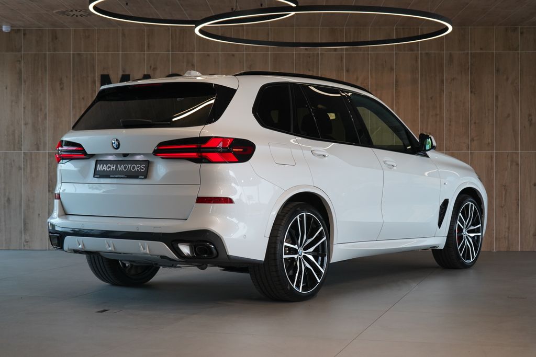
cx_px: 268
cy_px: 178
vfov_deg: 21.6
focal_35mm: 63
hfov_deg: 31.9
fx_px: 938
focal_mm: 63
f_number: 5.6
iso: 1250
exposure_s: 1/160
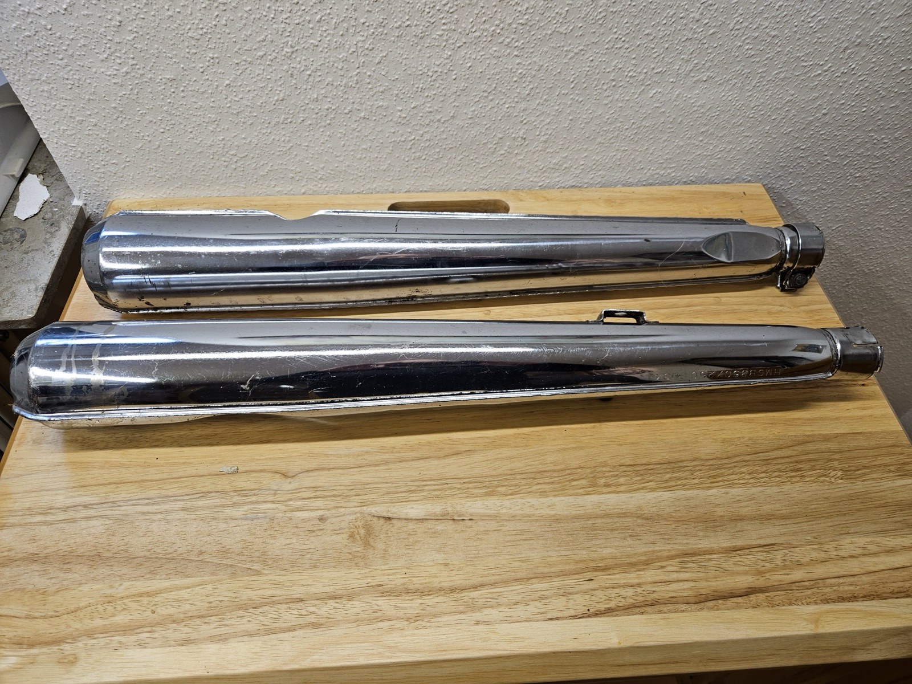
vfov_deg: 58.9
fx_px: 606
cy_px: 342
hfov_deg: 73.9
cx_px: 456
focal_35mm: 23
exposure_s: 1/100
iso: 100
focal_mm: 5.4
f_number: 1.8
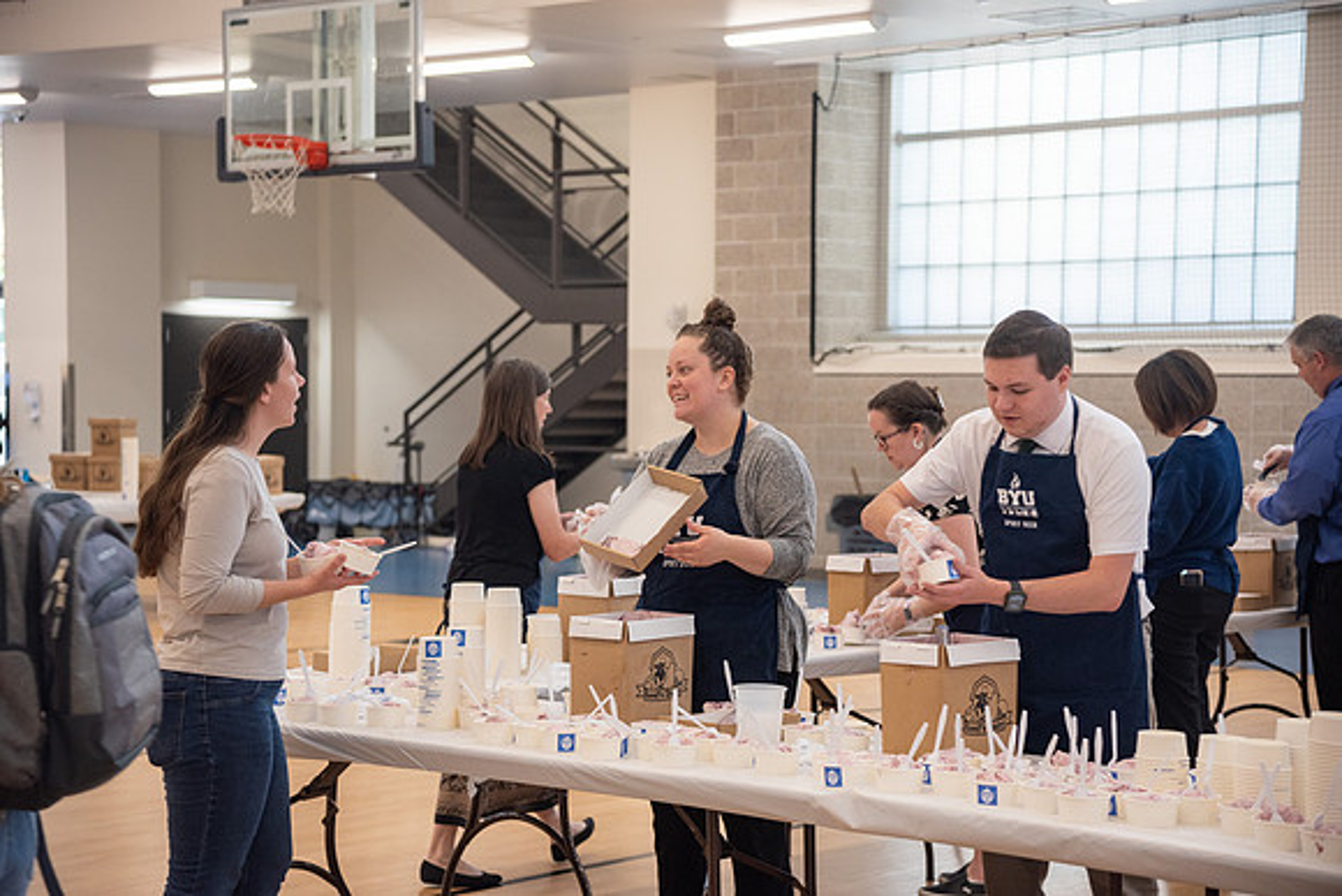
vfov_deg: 19.1
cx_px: 671
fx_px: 2660
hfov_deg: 28.3
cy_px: 448
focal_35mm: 71
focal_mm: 70
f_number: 4
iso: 1000
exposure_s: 1/200
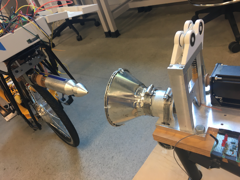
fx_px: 201
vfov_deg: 48.2
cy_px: 90
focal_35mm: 29
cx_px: 120
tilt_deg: -30.7
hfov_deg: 61.7
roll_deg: +20.2
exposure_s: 1/30
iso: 64
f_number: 2.2
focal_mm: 4.15
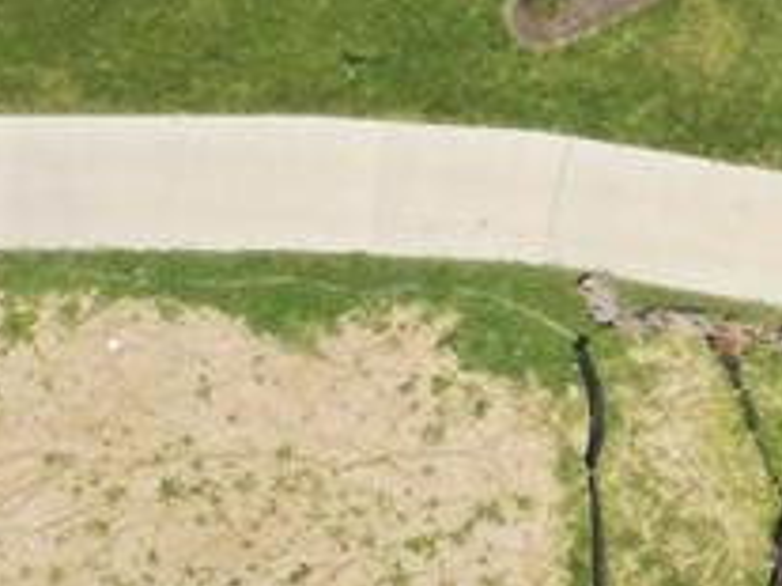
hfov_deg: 12.9
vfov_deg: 11.9
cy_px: -310
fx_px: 2687
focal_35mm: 119
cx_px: 1847
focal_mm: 6.7
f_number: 1.7
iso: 140
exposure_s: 1/3200
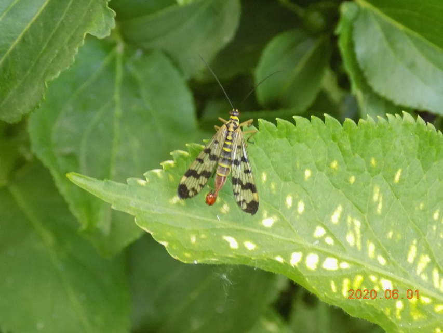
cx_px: 222
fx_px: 1510
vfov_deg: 12.6
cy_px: 166
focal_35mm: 118
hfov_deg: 16.7
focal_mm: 20.9
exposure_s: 1/25
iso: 400
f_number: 4.8
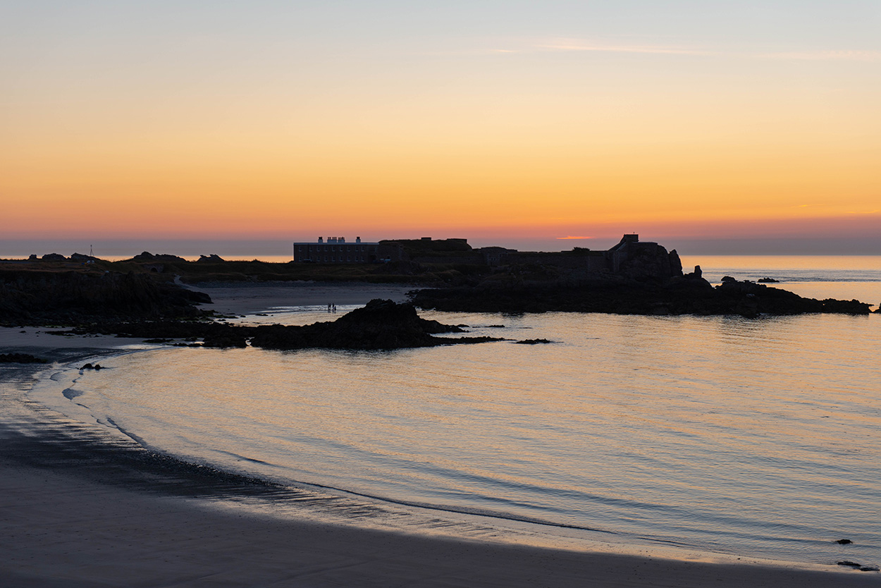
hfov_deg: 34.5
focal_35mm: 58
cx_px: 440
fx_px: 1420
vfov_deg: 23.4
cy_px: 294
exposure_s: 1/80
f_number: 5.6
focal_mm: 58
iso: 100
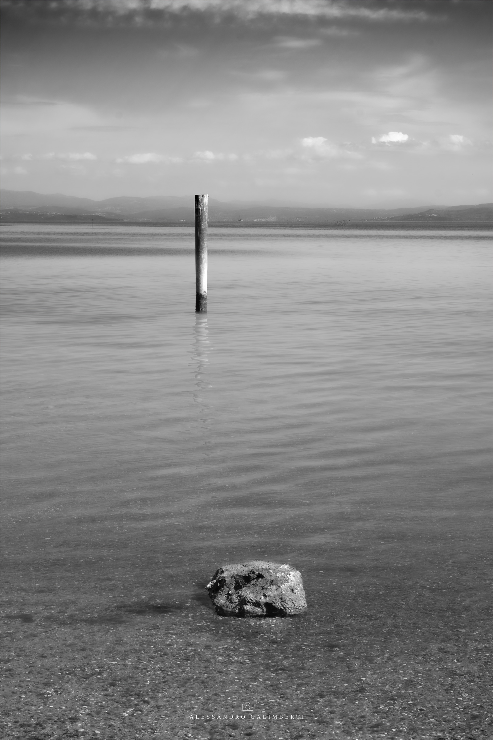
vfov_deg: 30.5
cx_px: 246
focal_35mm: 66
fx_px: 1356
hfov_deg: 20.6
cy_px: 370
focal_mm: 44
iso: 100
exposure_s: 1/200
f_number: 11
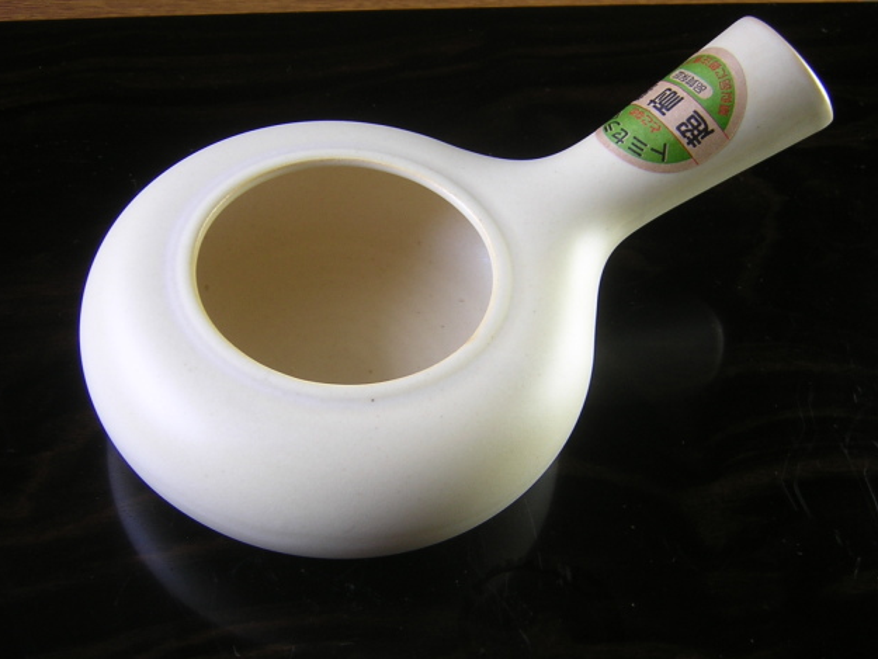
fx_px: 1116
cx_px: 431
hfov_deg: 42.9
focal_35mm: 44
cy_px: 333
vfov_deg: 32.9
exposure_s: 1/14.9
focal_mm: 5.6
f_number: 2.8
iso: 100
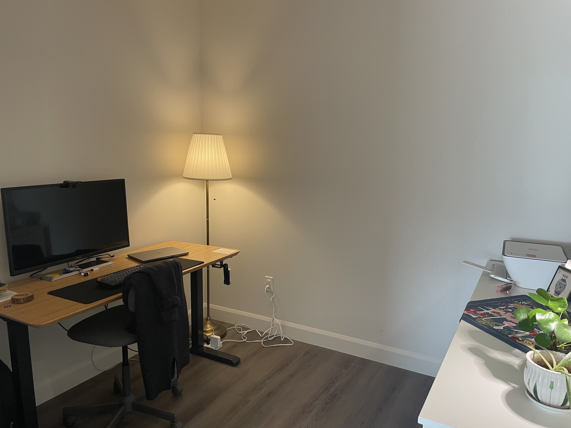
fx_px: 429
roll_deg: -0.6
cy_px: 214
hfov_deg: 67.3
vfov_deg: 53.1
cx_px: 286
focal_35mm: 26
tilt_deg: -8.1
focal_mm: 4.2
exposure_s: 1/60
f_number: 1.6
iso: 80
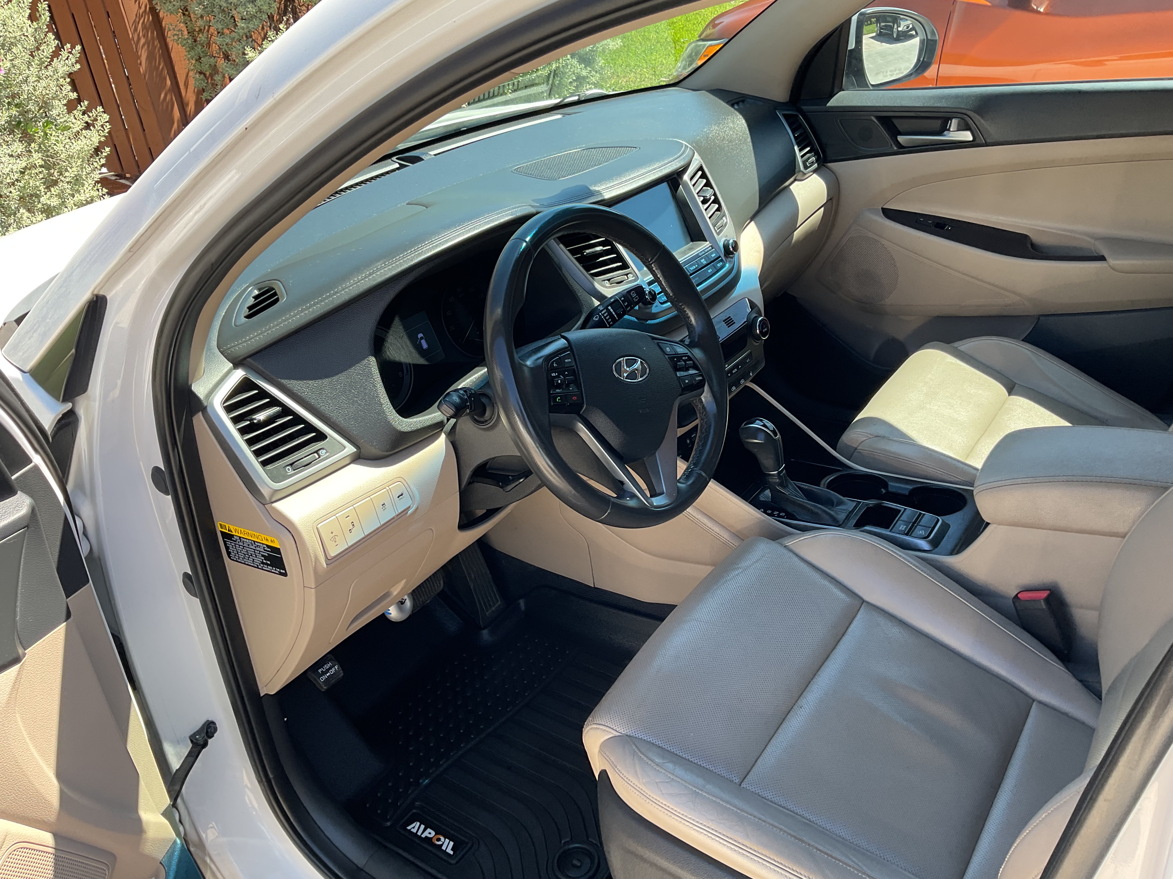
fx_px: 983
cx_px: 586
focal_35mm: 29
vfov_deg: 48.2
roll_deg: +6.8
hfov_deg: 61.7
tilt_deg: -29.6
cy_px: 440
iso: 16
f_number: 1.8
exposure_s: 1/183
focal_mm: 3
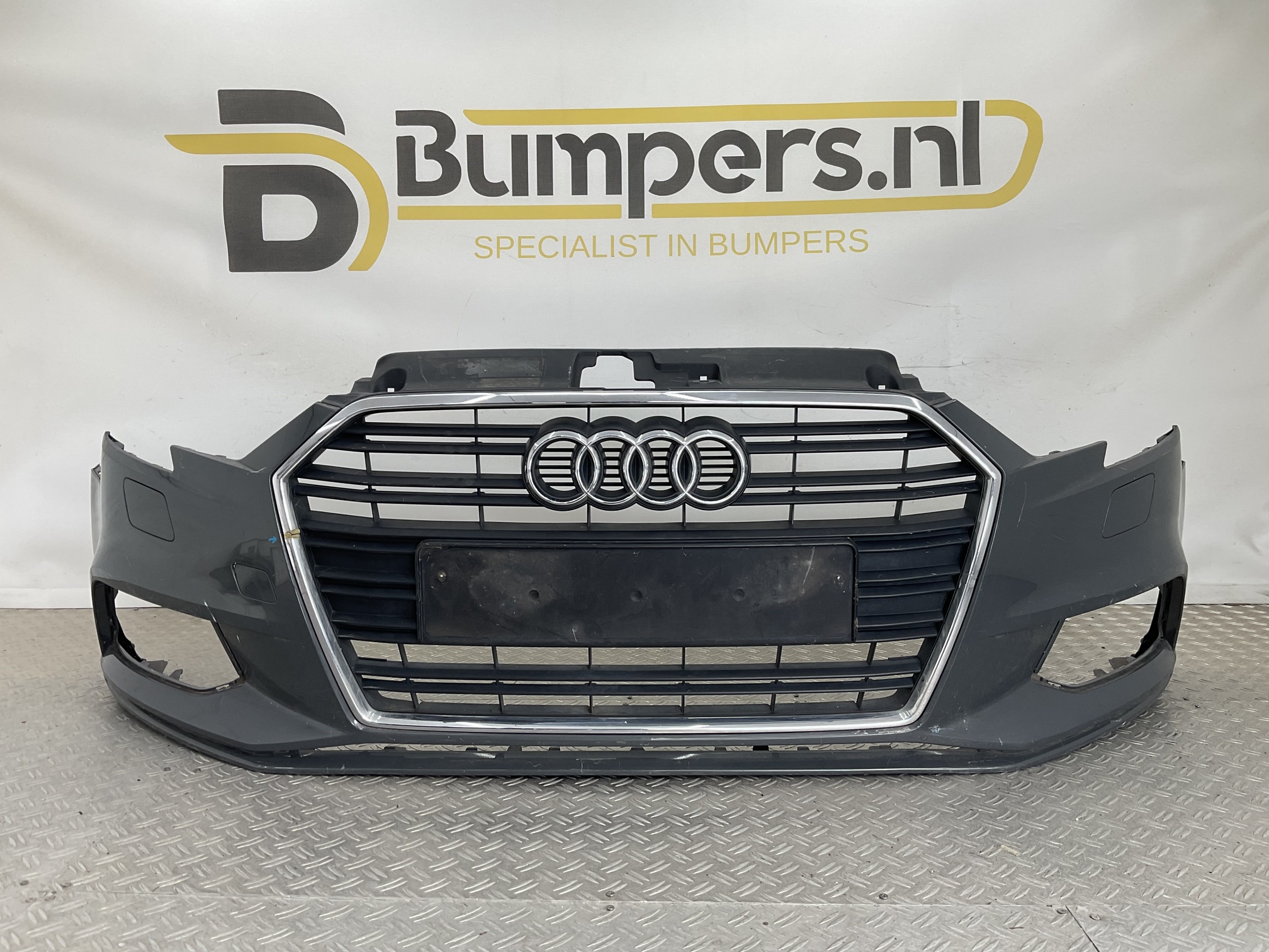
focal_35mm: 29
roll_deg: -0.8
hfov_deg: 61.7
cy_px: 476
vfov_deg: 48.2
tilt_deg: -7.5
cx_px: 634
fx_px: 1063
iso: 16
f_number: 1.8
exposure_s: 1/135
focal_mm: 3
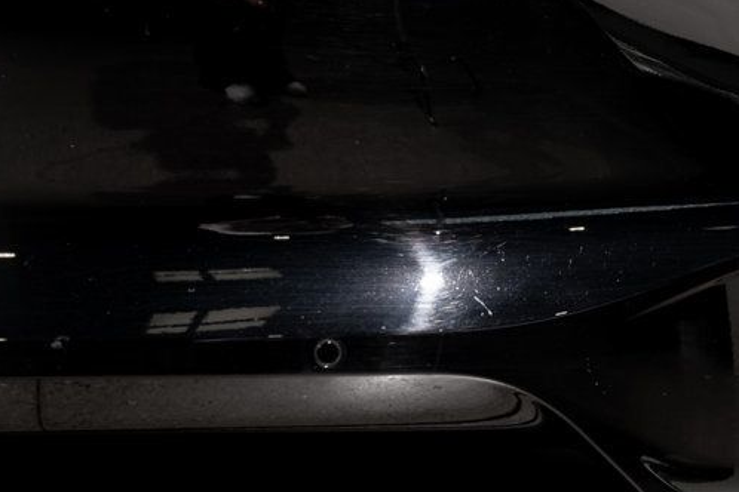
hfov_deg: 17.7
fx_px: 2319
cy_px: 239
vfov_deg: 12.1
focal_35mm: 113
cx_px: 720
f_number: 6.3
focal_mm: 55
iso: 250
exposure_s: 1/50
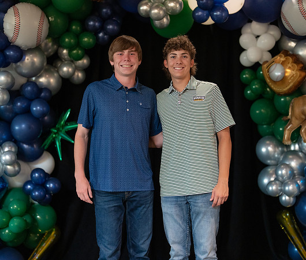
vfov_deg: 26.9
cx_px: 154
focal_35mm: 58
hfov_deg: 31.5
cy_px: 130
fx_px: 542
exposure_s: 1/320
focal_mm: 50
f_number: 1.2
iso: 1600
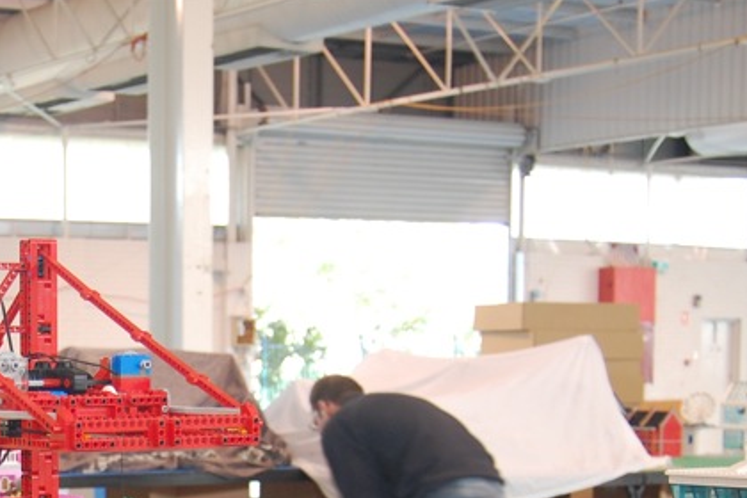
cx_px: -14
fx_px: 1971
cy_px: 598
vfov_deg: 14.0
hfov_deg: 20.7
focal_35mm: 95
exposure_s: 1/13
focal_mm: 26
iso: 400
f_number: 4
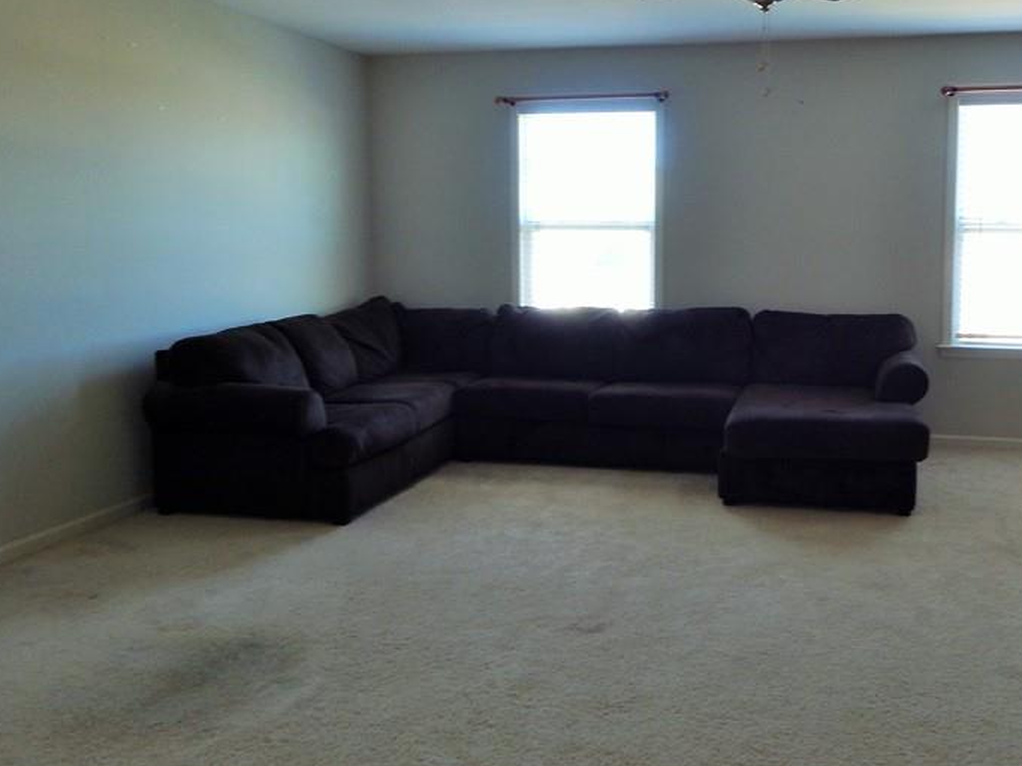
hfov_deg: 54.8
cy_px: 326
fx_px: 974
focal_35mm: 33
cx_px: 636
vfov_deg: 42.8
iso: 125
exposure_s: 1/30
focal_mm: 4
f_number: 3
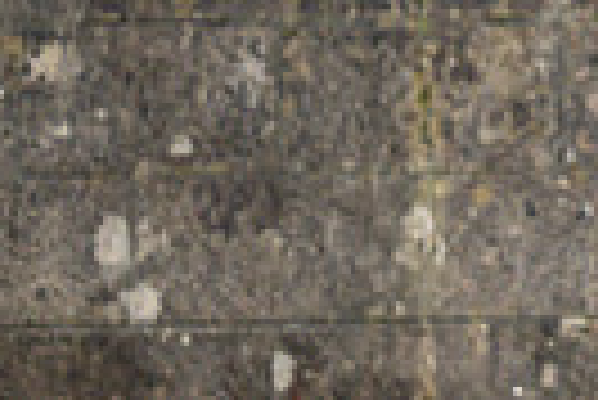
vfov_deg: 1.1
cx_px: 1084
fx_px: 21751
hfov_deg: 1.6
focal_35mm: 1308
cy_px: -461
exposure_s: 1/1000
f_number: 2.8
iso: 1600
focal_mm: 300
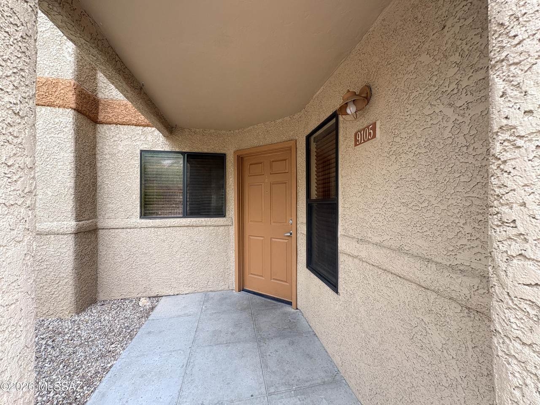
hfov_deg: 102.1
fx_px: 218
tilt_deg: +0.8
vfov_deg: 85.7
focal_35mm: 14
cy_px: 202
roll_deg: +0.7
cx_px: 270
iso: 40
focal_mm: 2.22
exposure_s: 1/99
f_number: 2.2
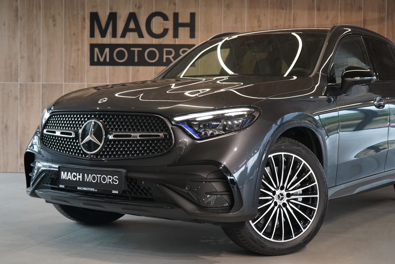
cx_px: 198
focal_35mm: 56
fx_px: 614
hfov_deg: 35.6
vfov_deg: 24.2
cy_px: 132
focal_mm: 56
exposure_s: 1/160
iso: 5000
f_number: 5
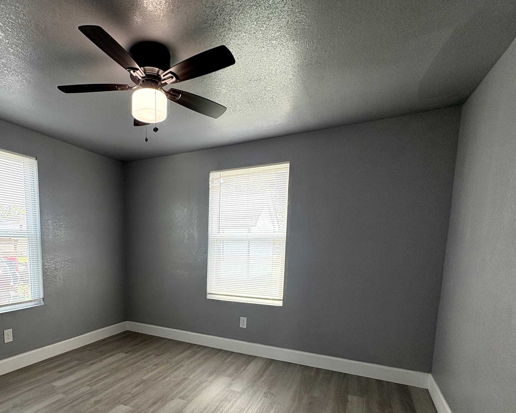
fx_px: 305
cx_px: 184
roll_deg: +0.3
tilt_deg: -6.8
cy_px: 282
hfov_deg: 78.5
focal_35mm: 20
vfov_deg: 65.9
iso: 64
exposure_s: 1/133
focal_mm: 2.22
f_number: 2.2
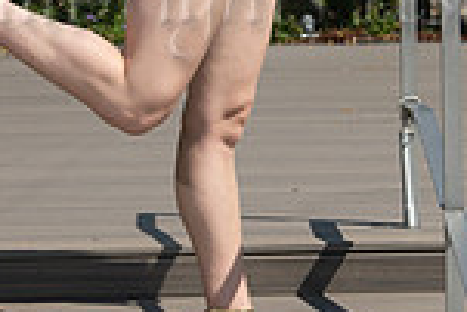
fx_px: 2428
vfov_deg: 7.3
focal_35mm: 187
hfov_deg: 11.0
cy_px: -60
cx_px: 241
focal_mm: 48
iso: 200
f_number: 4
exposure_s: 1/4000
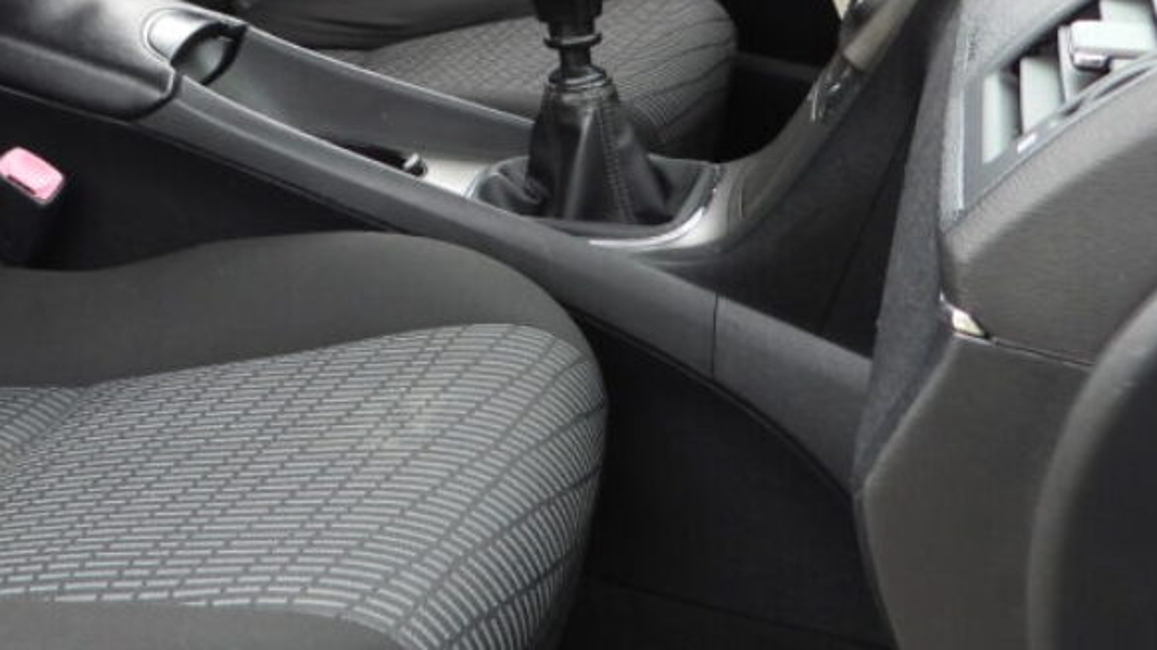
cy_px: -117
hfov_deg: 30.4
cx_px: -18
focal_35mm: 64
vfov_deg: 17.9
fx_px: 1963
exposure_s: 1/125
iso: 100
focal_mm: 4.3
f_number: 2.8
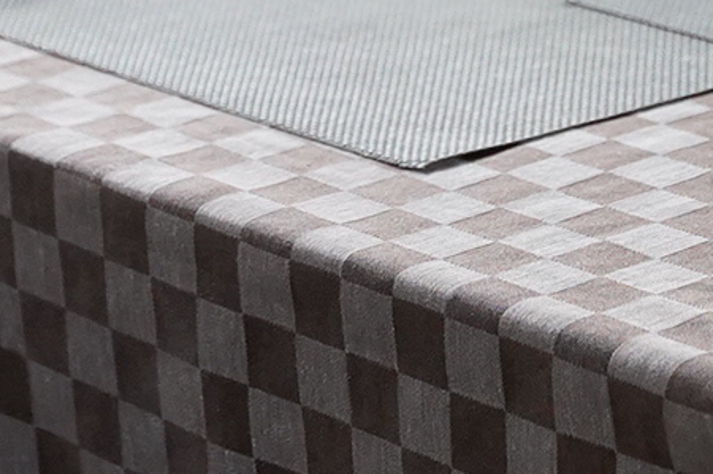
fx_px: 6443
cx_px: 486
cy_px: -179
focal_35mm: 326
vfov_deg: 4.2
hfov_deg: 6.3
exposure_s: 1/160
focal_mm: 48.7
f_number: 2.8
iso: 3200
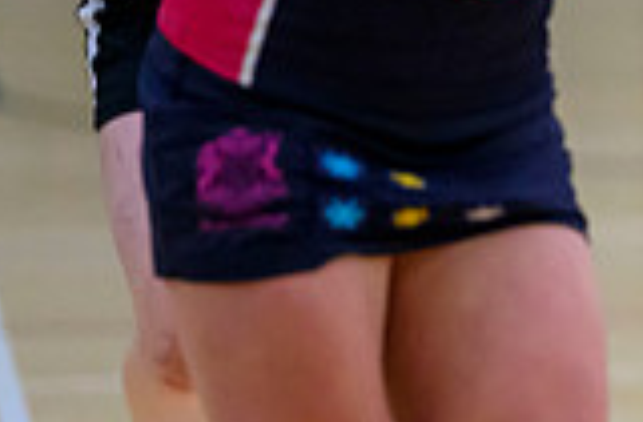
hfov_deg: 2.5
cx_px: 960
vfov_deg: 1.6
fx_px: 14930
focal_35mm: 840
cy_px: -28
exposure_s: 1/1250
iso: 6400
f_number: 2.8
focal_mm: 200
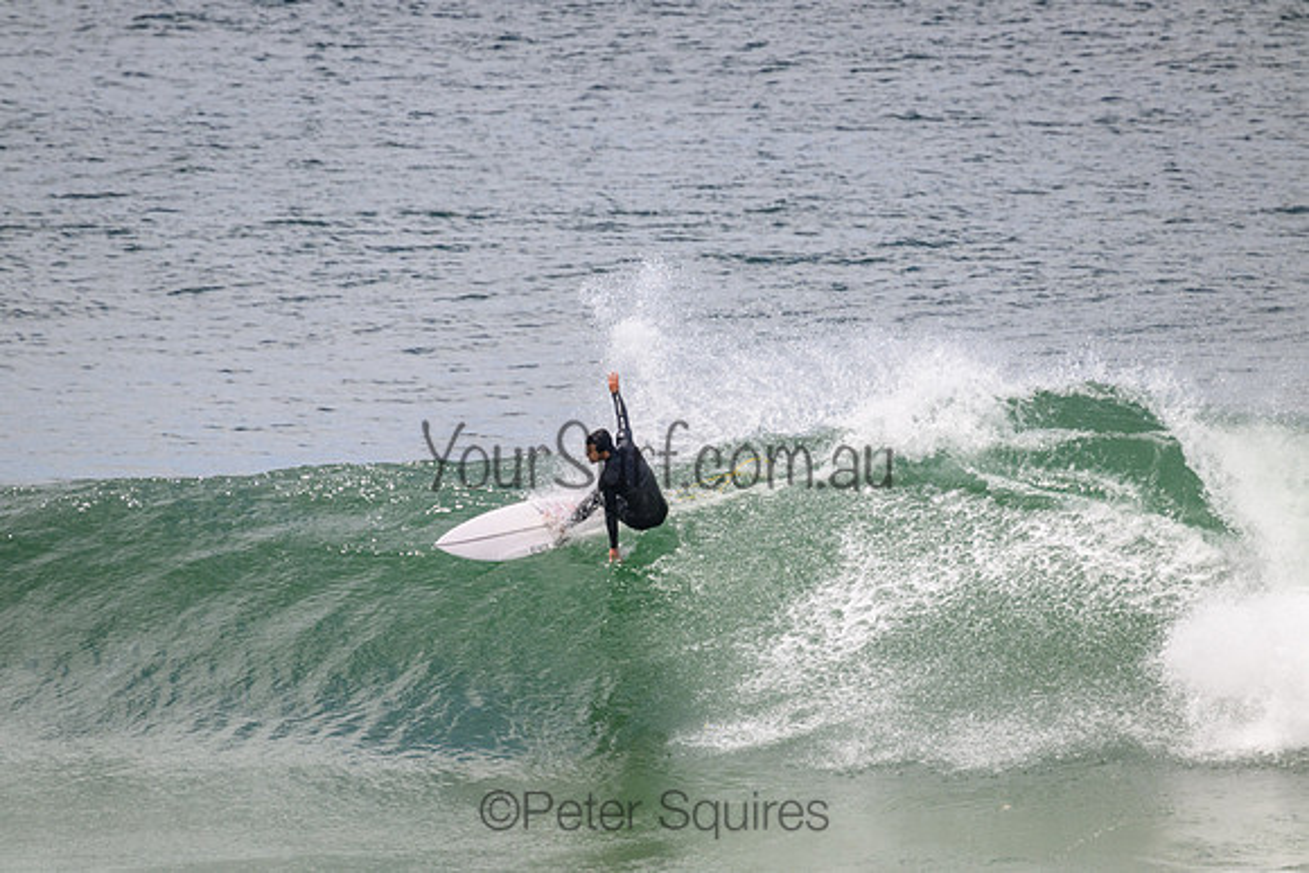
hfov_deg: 2.6
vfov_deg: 1.7
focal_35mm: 800
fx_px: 29094
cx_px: 654
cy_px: 436
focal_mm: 800
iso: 1000
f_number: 11
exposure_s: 1/2000
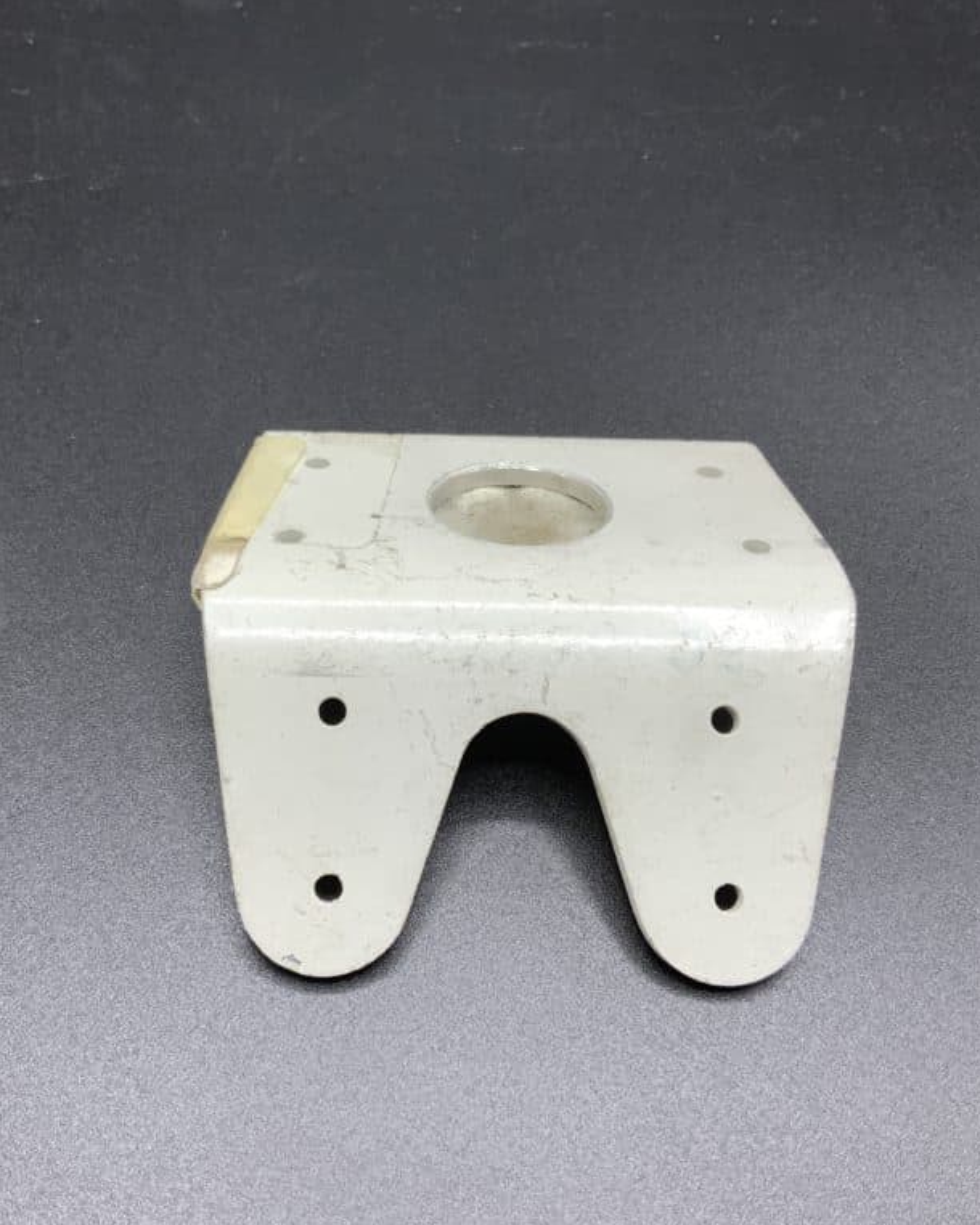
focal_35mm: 38
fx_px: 1378
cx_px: 435
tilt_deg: -60.1
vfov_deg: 47.9
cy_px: 613
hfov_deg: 39.1
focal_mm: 3
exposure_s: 1/140
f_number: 1.8
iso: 16
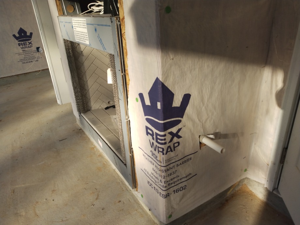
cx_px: 150
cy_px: 112
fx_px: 173
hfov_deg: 81.7
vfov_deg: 66.0
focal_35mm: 20
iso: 100
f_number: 2
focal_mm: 3.54
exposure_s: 1/414
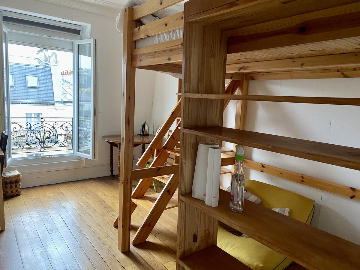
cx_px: 180
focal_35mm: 26
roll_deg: -3.1
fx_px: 270
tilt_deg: -7.0
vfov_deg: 53.1
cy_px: 135
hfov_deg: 67.3
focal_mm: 4.25
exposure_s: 1/60
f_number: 1.8
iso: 320
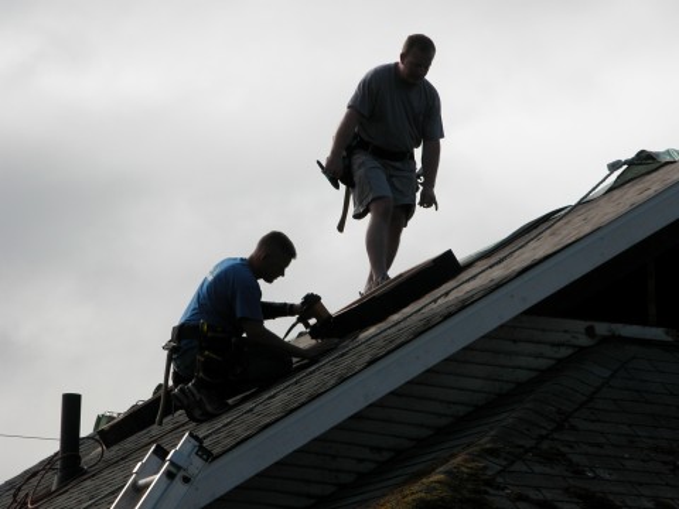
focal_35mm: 206
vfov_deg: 7.2
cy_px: 254
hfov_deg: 9.6
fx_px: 4041
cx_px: 340
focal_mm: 52.4
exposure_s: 1/446
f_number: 7.2
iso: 100
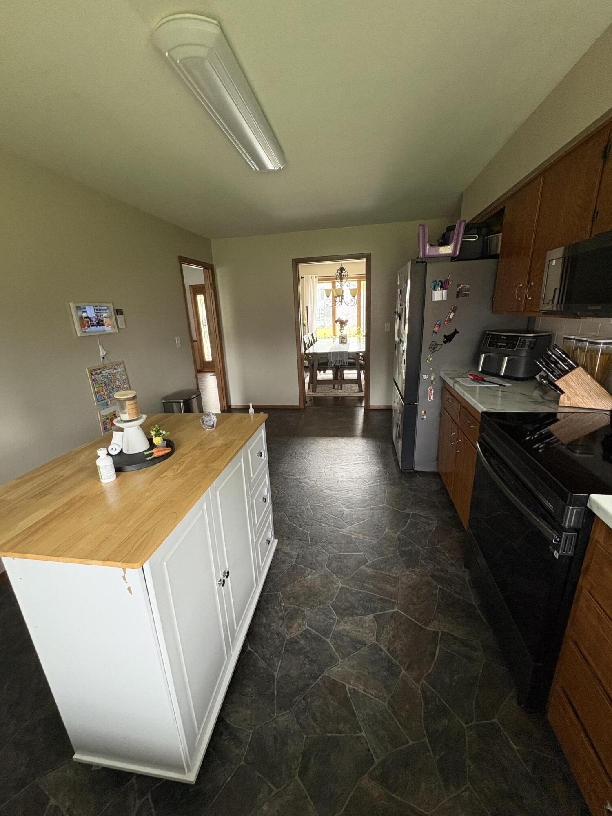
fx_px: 330
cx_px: 306
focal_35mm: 14
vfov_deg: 102.1
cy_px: 408
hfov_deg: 85.7
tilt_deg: -16.6
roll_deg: +2.1
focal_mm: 2.22
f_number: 2.2
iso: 320
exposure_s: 1/60
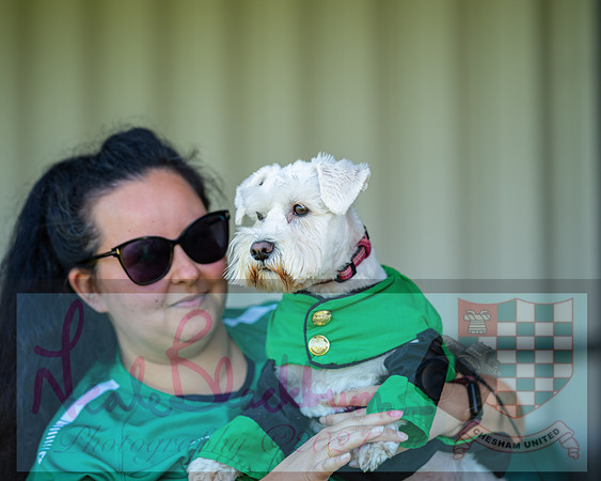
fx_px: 2804
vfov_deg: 9.8
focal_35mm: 158
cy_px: 244
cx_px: 284
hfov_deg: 12.2
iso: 50
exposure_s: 1/320
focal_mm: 135
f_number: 2.1
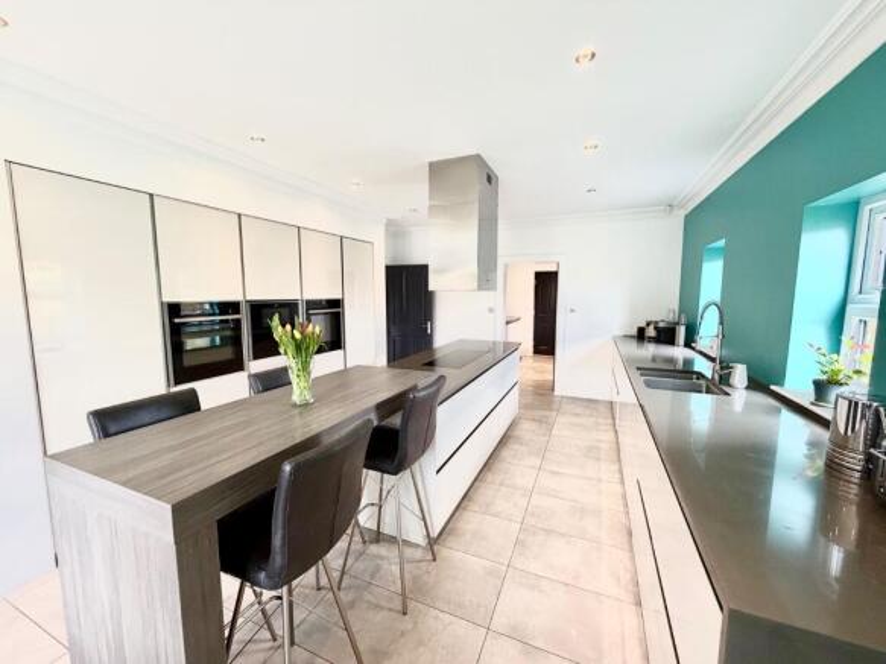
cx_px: 443
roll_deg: -0.1
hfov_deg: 102.1
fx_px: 358
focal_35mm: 14
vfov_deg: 85.7
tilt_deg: -6.5
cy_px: 332
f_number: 2.2
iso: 200
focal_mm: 2.22
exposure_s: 1/50
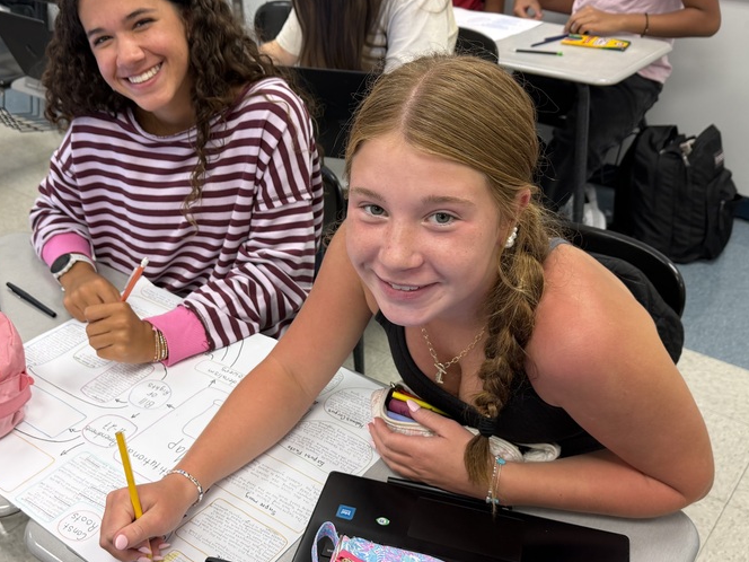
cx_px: 293
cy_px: 291
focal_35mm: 37
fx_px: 801
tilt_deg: -31.4
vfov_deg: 38.7
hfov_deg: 49.8
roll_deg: +3.4
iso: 125
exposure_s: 1/60
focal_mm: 6.76
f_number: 1.78
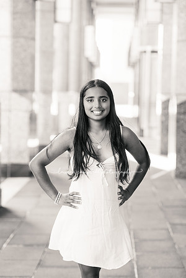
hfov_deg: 13.7
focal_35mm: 100
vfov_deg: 20.4
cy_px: 139
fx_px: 775
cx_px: 93
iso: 1000
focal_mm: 100
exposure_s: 1/500
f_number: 3.5
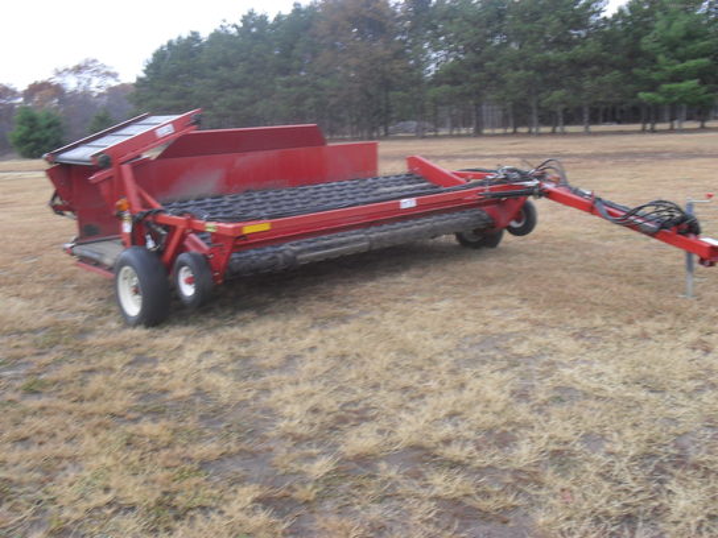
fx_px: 726
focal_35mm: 35
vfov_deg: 40.7
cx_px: 359
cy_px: 269
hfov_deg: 52.6
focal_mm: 6.3
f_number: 3.2
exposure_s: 1/60
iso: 100
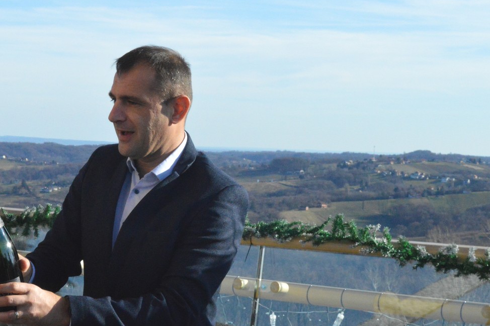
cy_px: 165
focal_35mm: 105
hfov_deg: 19.3
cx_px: 95
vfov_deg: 13.0
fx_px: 1428
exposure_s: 1/1250
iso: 3200
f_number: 18
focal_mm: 42
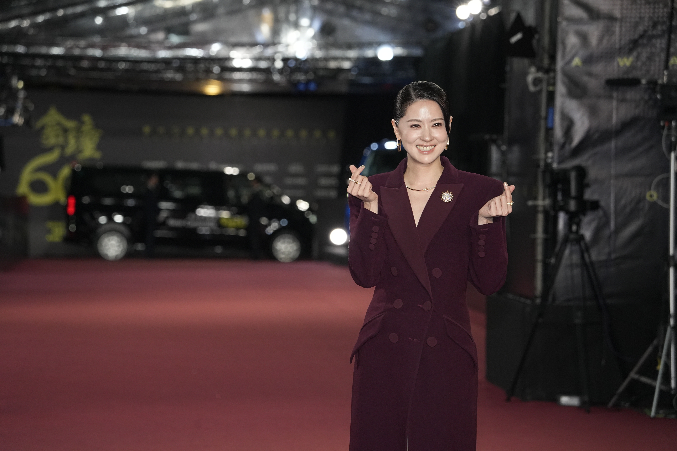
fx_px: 3272
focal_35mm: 174
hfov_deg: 11.8
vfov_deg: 7.9
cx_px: 338
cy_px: 226
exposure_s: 1/160
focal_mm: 174
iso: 3200
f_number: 6.3
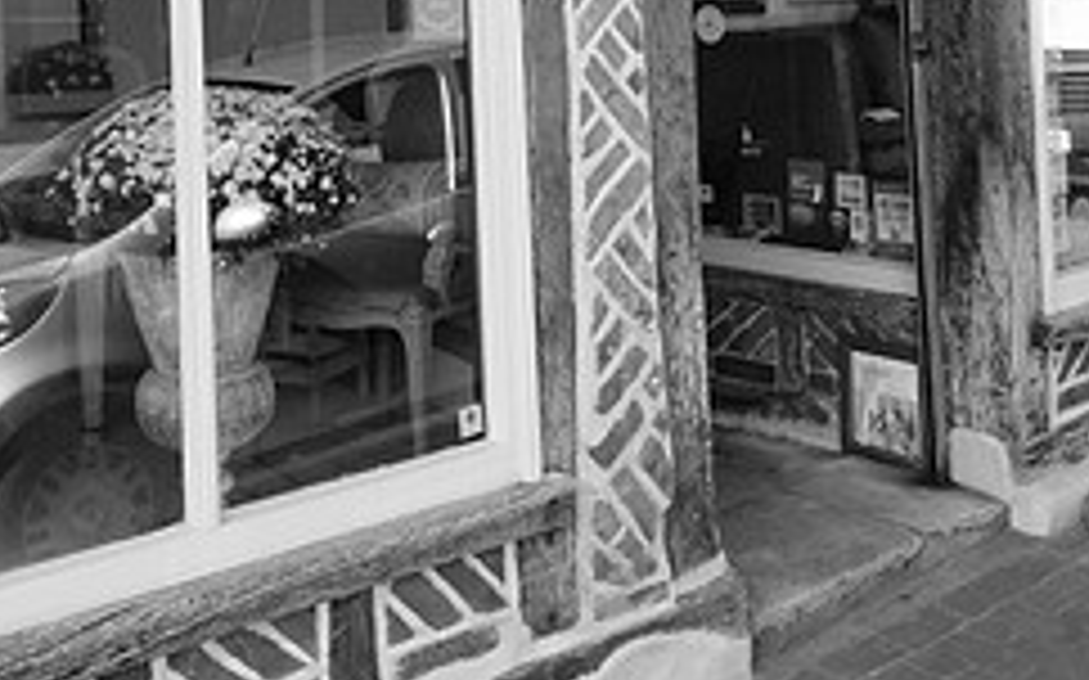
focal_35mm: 44
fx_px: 1305
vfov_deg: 26.9
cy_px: -61
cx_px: 396
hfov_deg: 44.8
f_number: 9
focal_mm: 12
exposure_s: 1/125
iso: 640
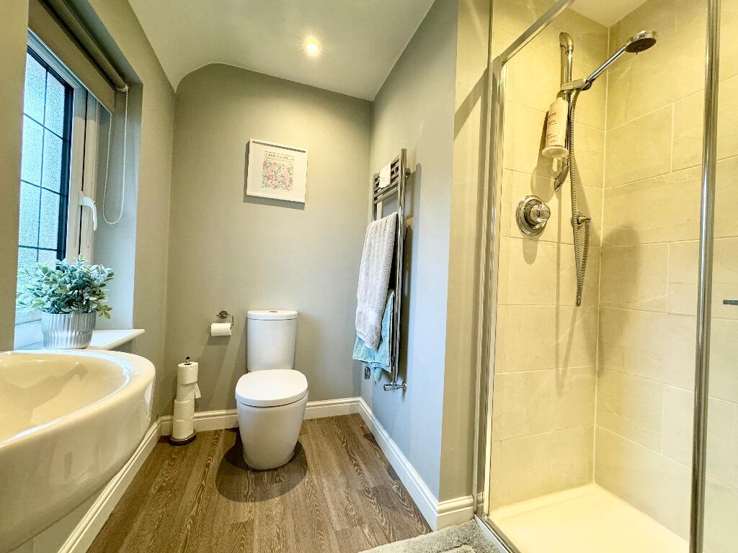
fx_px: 298
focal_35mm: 14
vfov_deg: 85.7
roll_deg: -2.5
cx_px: 369
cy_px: 276
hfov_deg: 102.1
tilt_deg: +0.4
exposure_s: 1/100
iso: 250
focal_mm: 2.22
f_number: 2.2
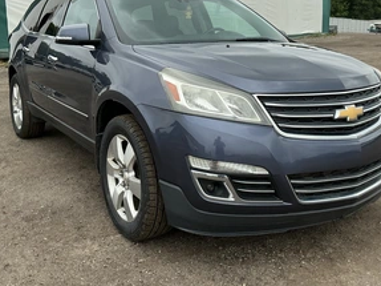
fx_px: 429
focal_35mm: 39
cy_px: 113
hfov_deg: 47.9
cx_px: 192
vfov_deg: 36.6
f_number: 1.8
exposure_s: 1/1250
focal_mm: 3
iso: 25
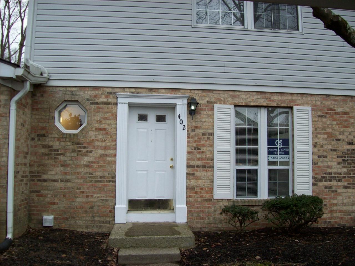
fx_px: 369
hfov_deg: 51.4
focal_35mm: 36
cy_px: 133
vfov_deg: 39.7
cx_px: 178
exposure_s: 1/243
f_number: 2.7
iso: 80
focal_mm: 6
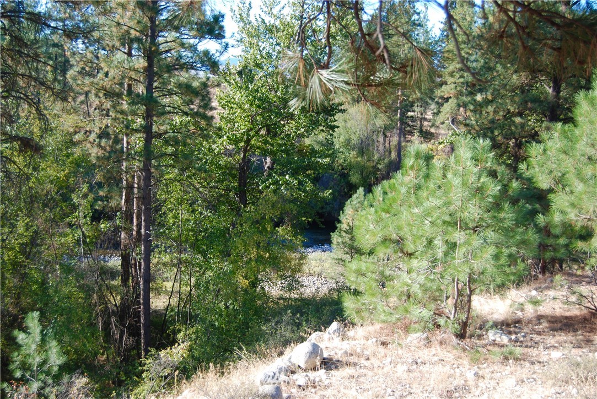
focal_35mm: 46
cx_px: 298
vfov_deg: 29.0
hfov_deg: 42.3
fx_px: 772
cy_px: 200
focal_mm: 31
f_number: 5.6
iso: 125
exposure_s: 1/125
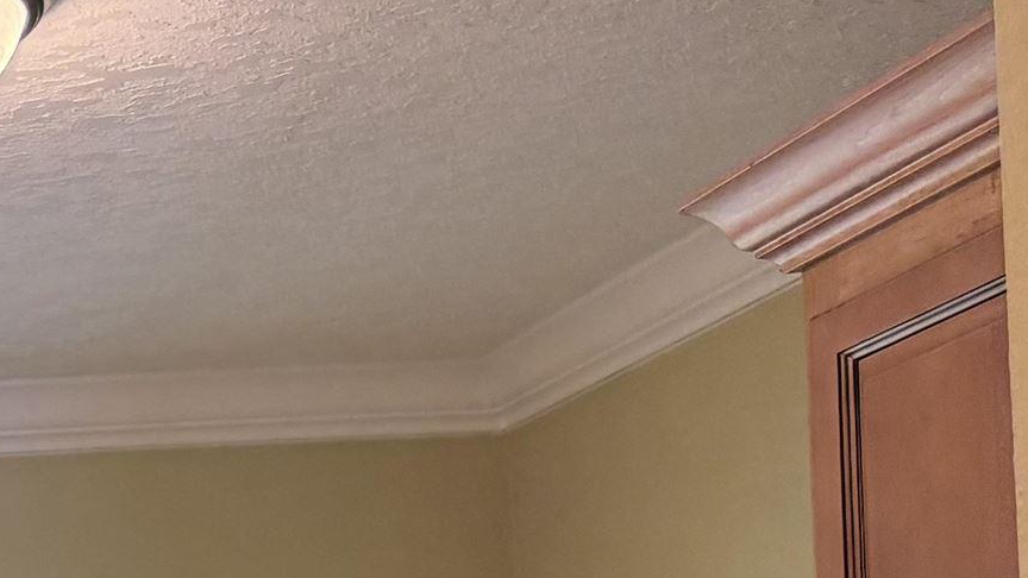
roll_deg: -0.2
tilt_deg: -0.4
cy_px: 1136
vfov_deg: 11.7
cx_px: -702
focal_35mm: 93
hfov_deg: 18.8
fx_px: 2535
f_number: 1.78
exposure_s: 1/120
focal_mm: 6.76
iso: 125
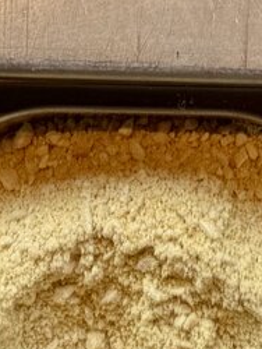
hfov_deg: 7.7
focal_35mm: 184
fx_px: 1854
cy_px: -815
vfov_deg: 8.4
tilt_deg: -60.9
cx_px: 531
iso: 50
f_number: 1.78
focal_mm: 6.76
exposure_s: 1/121
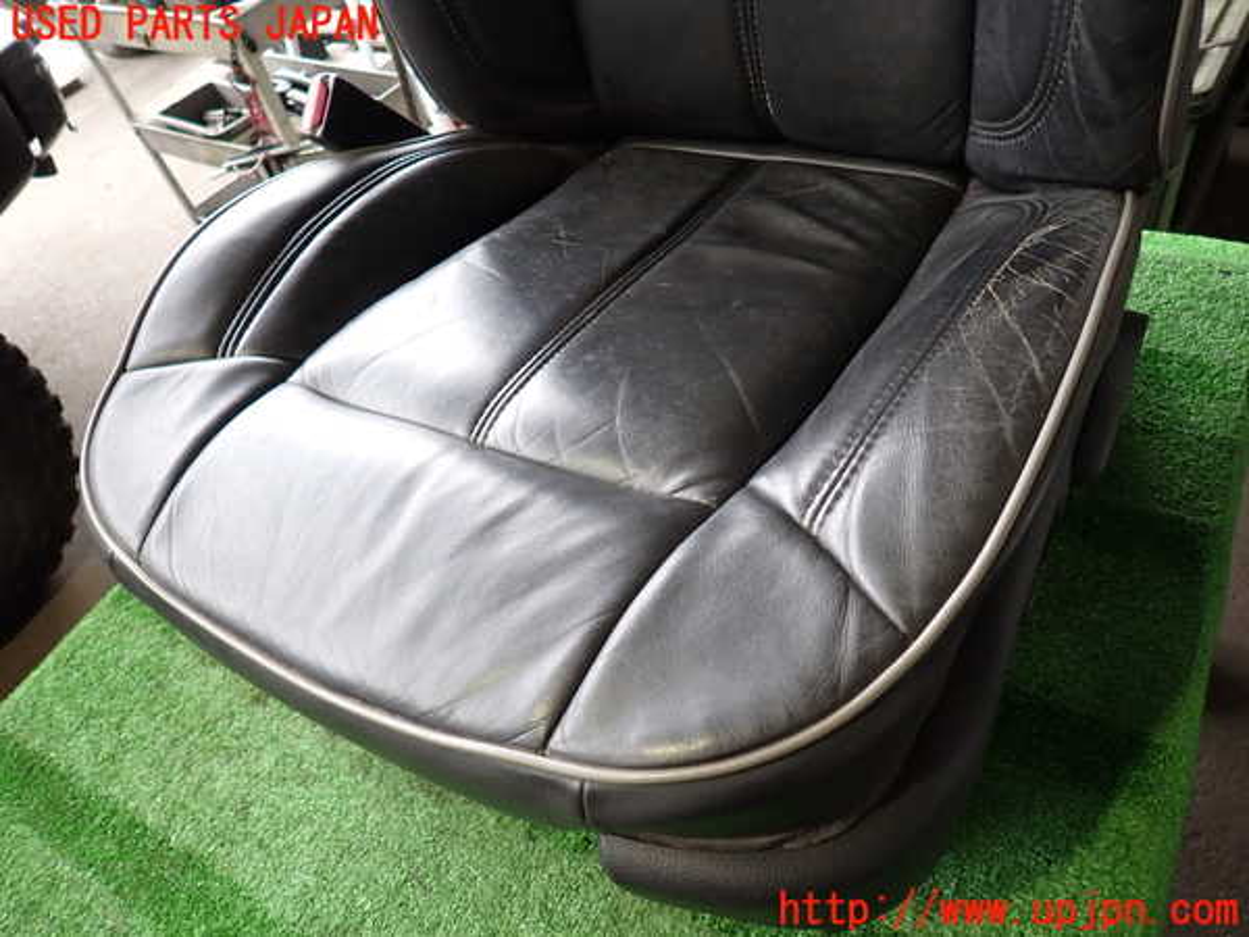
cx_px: 624
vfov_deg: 54.9
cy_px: 468
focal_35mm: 25
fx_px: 902
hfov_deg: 69.4
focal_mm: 4.5
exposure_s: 1/40
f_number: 2
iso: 200
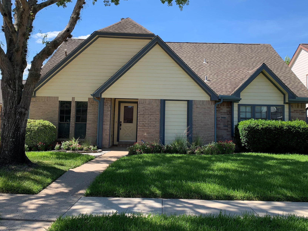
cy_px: 106
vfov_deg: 44.1
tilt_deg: +6.4
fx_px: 285
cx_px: 160
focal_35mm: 32
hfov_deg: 56.8
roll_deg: -1.6
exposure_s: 1/1054
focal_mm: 4.25
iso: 25
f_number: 1.8
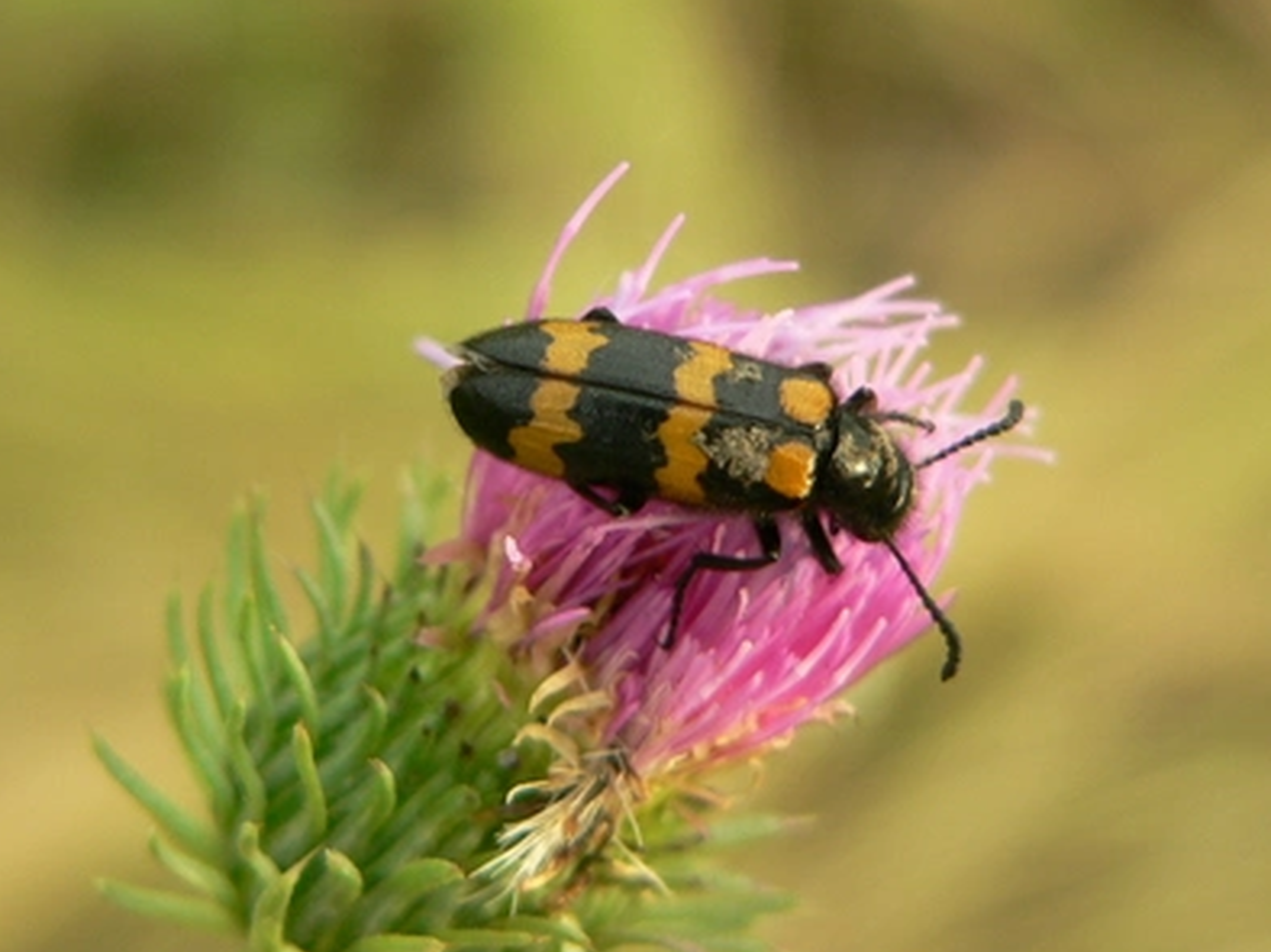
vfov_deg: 12.6
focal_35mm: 117
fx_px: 4293
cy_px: 374
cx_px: 542
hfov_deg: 16.8
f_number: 2.8
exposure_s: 1/60
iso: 100
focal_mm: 12
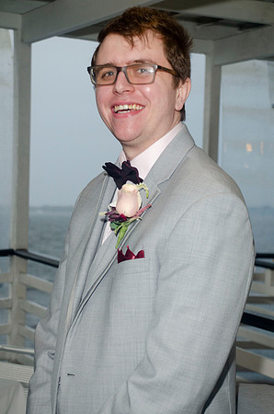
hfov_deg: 17.4
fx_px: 895
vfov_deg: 26.0
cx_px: 137
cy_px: 207
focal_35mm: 78
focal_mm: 52
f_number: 5.6
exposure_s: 1/60
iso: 400
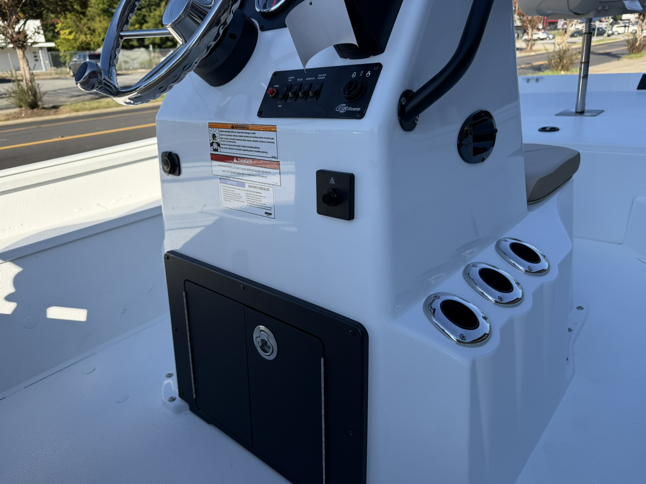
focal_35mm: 24
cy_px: 242
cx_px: 323
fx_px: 448
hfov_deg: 71.6
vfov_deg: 56.8
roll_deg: +2.0
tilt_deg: -21.3
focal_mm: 6.76
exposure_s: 1/3145
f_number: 1.78
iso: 100
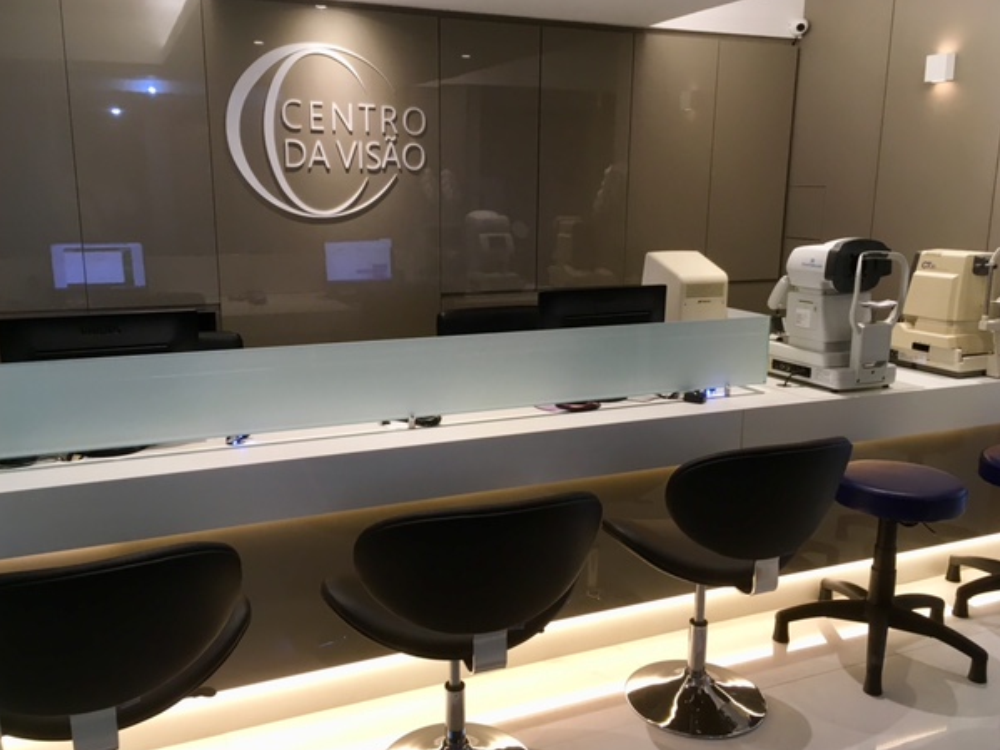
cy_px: 381
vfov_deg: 45.4
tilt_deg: -11.9
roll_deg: -1.5
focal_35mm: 31
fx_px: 895
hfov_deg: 58.4
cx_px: 492
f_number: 2.2
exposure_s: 1/30
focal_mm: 4.15
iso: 64
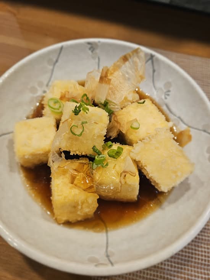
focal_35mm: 23
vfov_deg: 73.9
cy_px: 140
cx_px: 105
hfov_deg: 58.9
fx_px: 186
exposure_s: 1/60
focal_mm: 5.4
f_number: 1.8
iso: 125
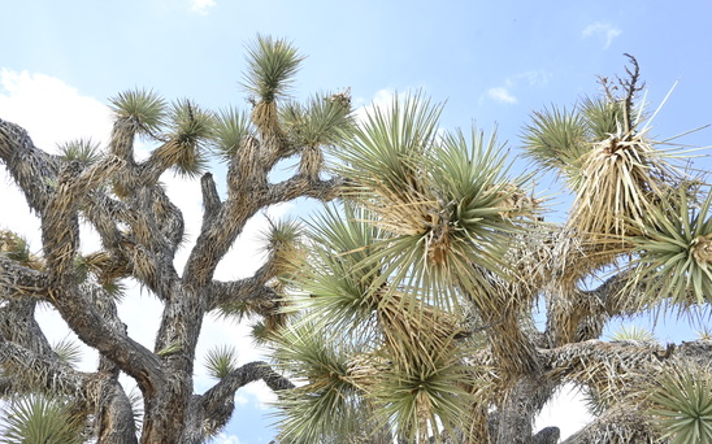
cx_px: 362
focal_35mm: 25
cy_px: 228
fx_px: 485
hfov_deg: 72.6
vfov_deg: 49.2
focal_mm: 16
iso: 250
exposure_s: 1/125
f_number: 9
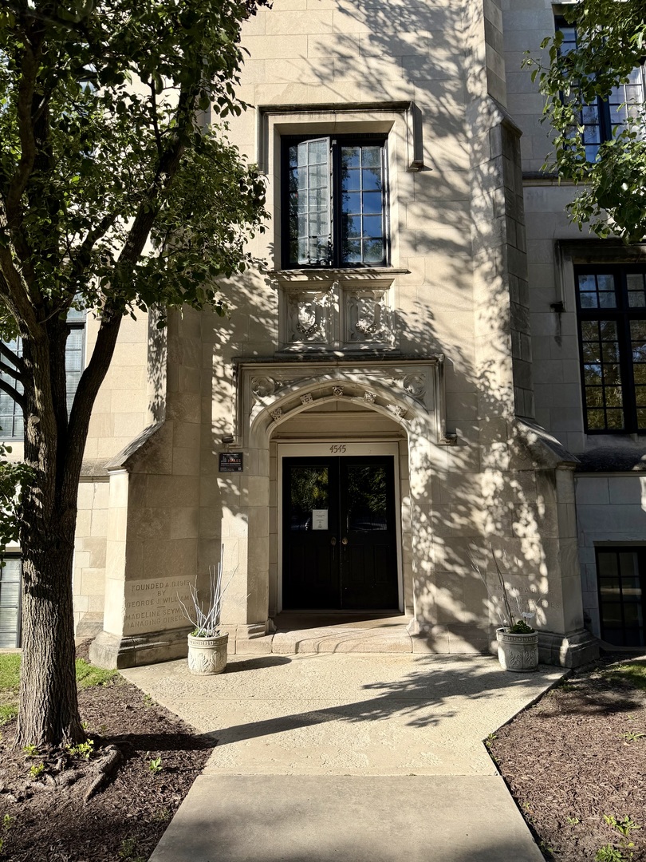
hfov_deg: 56.8
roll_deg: +0.0
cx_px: 323
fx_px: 597
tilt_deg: +7.1
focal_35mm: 24
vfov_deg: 71.6
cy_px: 431
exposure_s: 1/2525
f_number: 1.78
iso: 80
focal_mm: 6.76
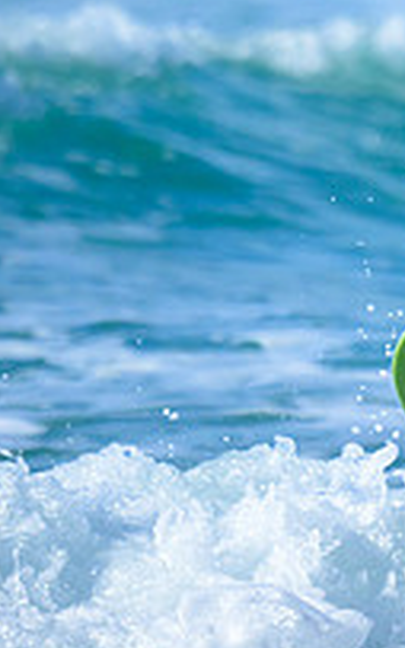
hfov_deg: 0.5
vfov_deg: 0.8
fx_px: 43925
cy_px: 191
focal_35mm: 2489
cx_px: 984
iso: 400
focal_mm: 800
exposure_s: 1/2000
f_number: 6.3
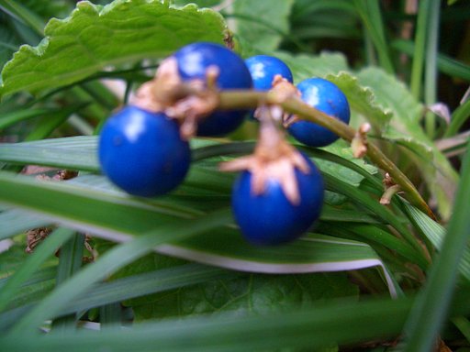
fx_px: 475
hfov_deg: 52.6
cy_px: 176
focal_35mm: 35
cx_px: 235
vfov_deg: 40.7
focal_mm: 5.8
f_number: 2.6
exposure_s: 1/25
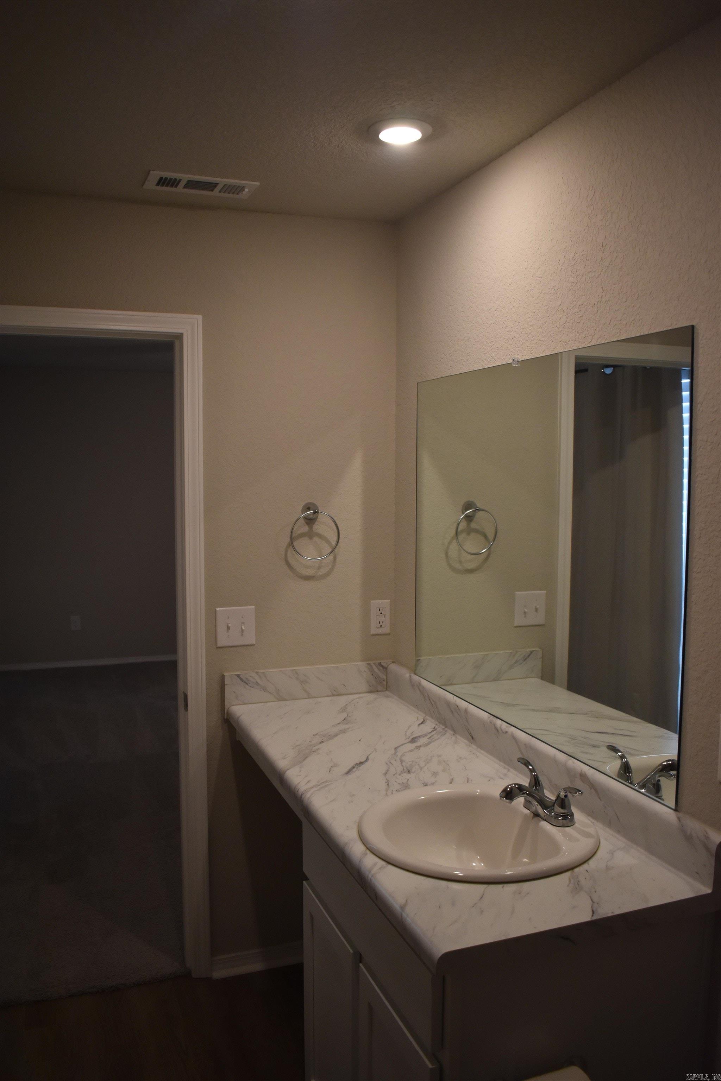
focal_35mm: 27
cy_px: 540
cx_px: 360
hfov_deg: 47.9
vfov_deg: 67.4
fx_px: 811
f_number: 3.5
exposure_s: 1/200
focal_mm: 18
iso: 800
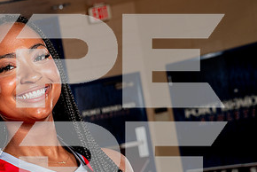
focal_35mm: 94
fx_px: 672
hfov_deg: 21.0
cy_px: 169
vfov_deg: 14.4
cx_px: 2
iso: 200
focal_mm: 47
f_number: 5.6
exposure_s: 1/250
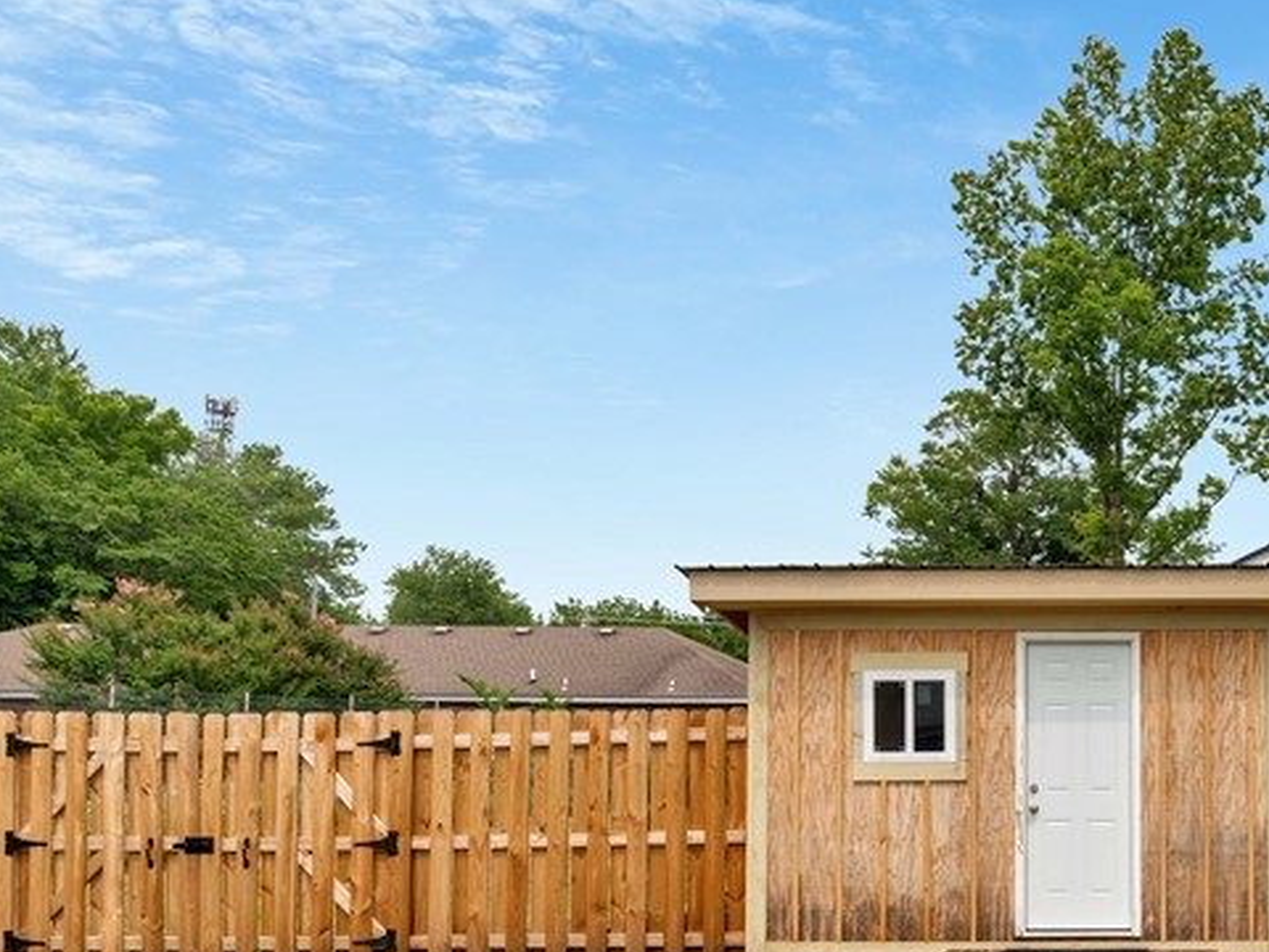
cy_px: 717
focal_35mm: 37
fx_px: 1356
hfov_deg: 44.4
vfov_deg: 37.7
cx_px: 1203
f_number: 7.1
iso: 125
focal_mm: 17
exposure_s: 1/125
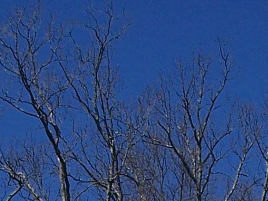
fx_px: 1564
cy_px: 504
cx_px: 233
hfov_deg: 9.8
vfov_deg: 6.9
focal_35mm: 202
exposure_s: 1/750
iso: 100
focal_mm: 8
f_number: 5.6
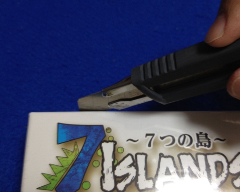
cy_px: 102
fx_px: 284
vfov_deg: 37.3
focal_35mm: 40
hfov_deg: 45.7
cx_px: 133
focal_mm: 4.28
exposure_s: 1/20
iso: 80
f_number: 2.4
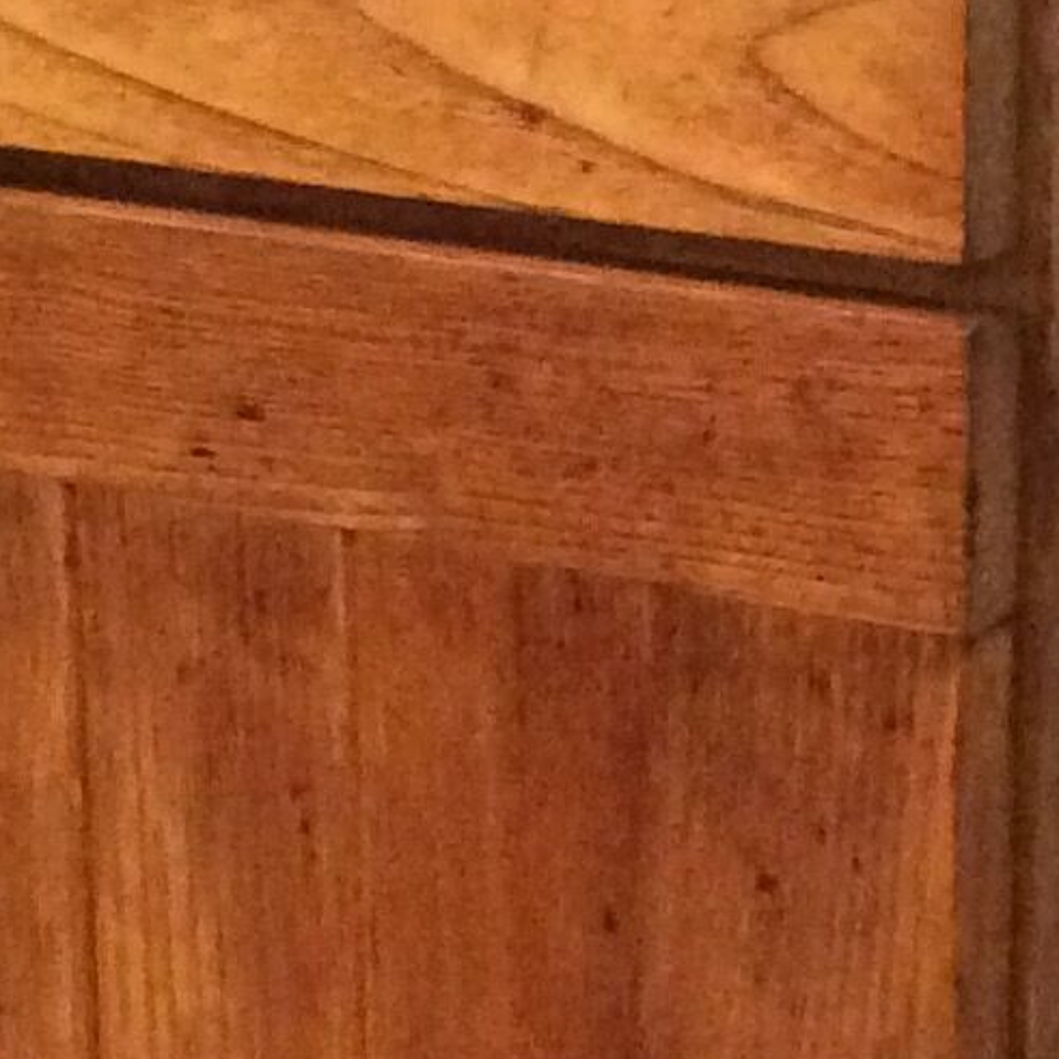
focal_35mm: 149
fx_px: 5157
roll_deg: +0.9
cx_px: 858
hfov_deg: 11.7
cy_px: 912
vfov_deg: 11.7
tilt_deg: -18.4
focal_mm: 3.3
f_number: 2.4
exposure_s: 1/17
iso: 500
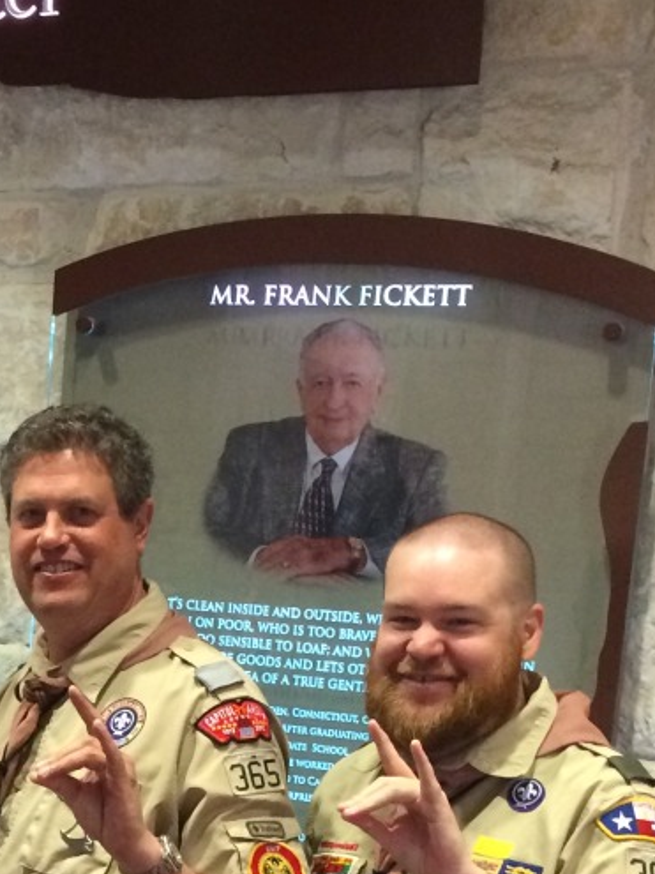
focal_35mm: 80
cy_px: 806
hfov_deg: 17.8
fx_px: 2019
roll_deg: -2.4
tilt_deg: -8.5
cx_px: -67
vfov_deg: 23.7
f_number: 2.2
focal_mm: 4.15
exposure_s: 1/30
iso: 250
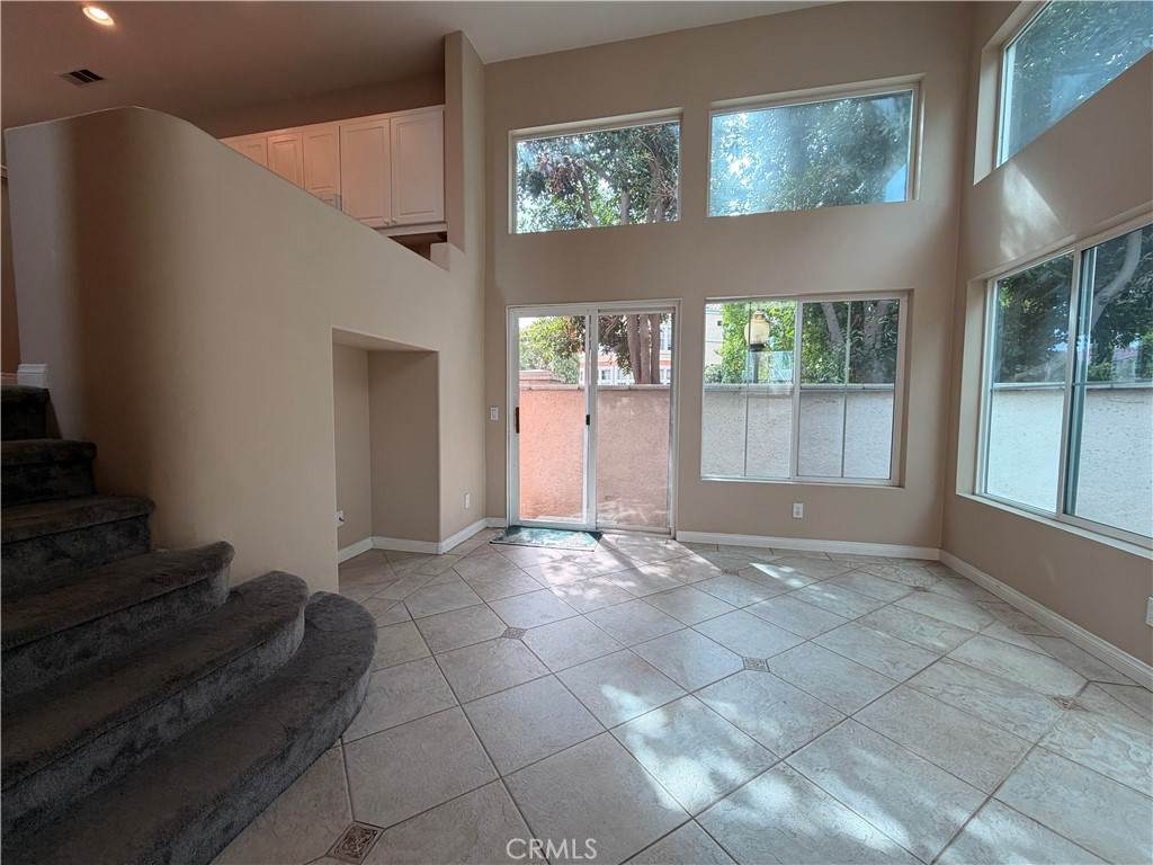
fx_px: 466
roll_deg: -0.8
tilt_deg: -2.6
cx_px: 576
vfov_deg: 85.7
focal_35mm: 14
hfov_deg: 102.1
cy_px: 432
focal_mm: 2.22
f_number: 2.2
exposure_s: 1/120
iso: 80
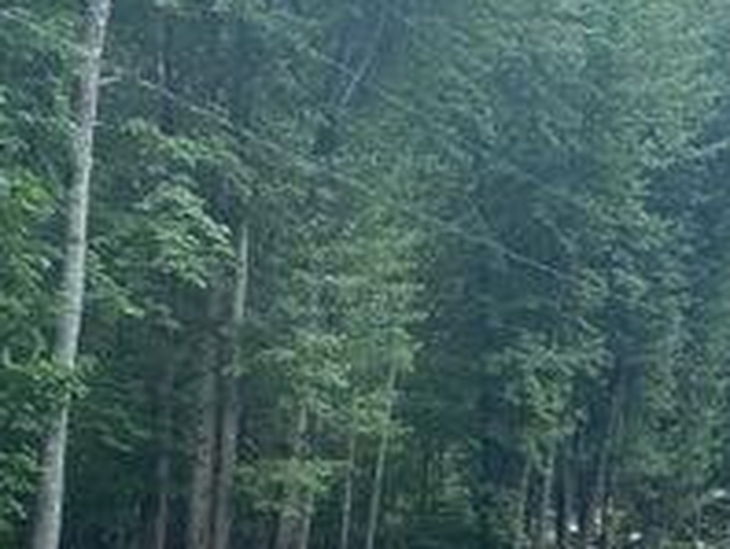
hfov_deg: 20.3
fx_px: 1774
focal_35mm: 84
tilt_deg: -1.7
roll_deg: -1.1
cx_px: 1058
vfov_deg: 17.4
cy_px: 494
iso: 32
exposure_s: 1/778
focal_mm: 4.25
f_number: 1.8
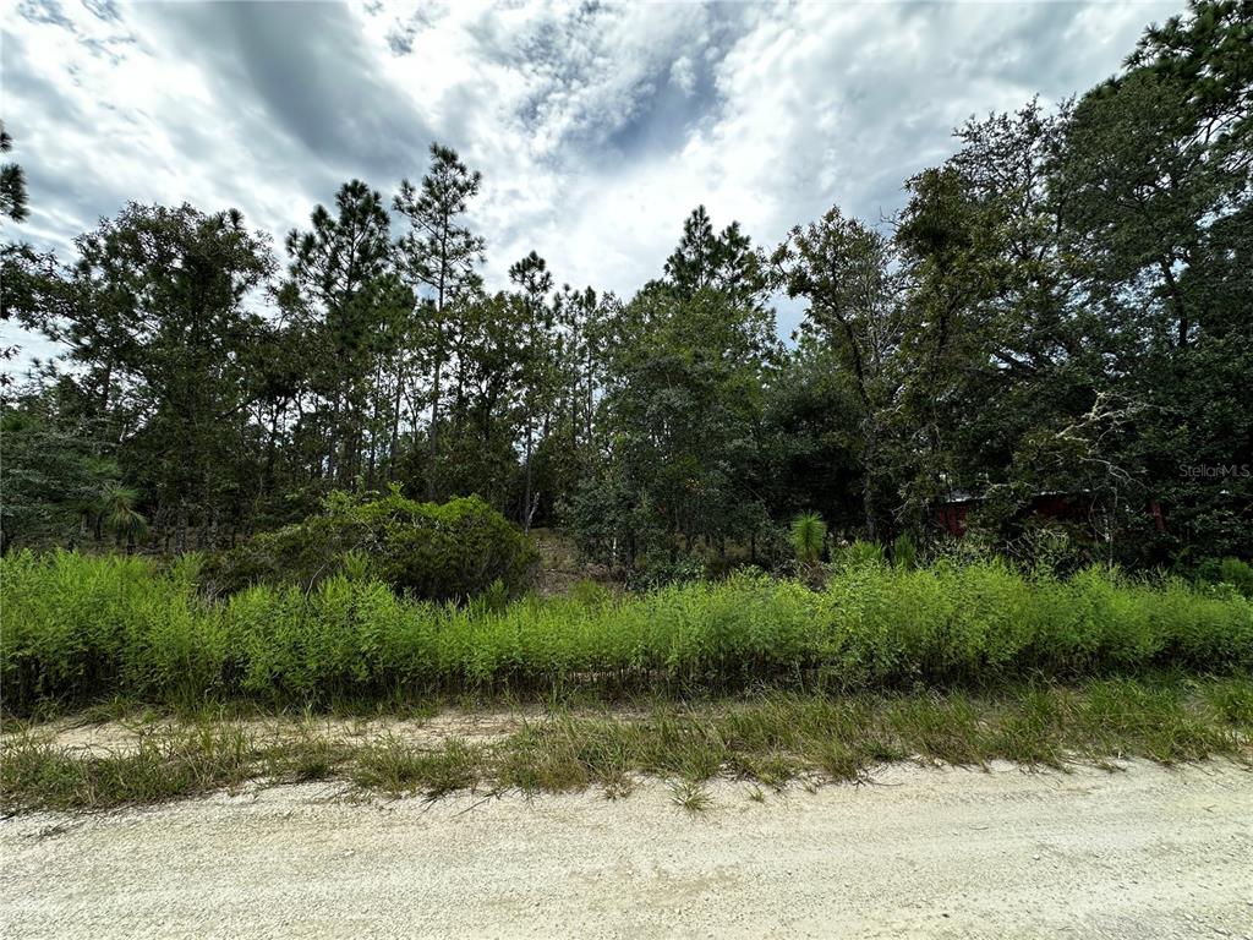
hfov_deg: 102.1
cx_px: 626
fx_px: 507
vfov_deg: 85.7
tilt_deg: +6.9
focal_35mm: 14
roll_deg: -0.6
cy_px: 470
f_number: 2.2
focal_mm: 2.22
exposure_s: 1/545
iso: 40
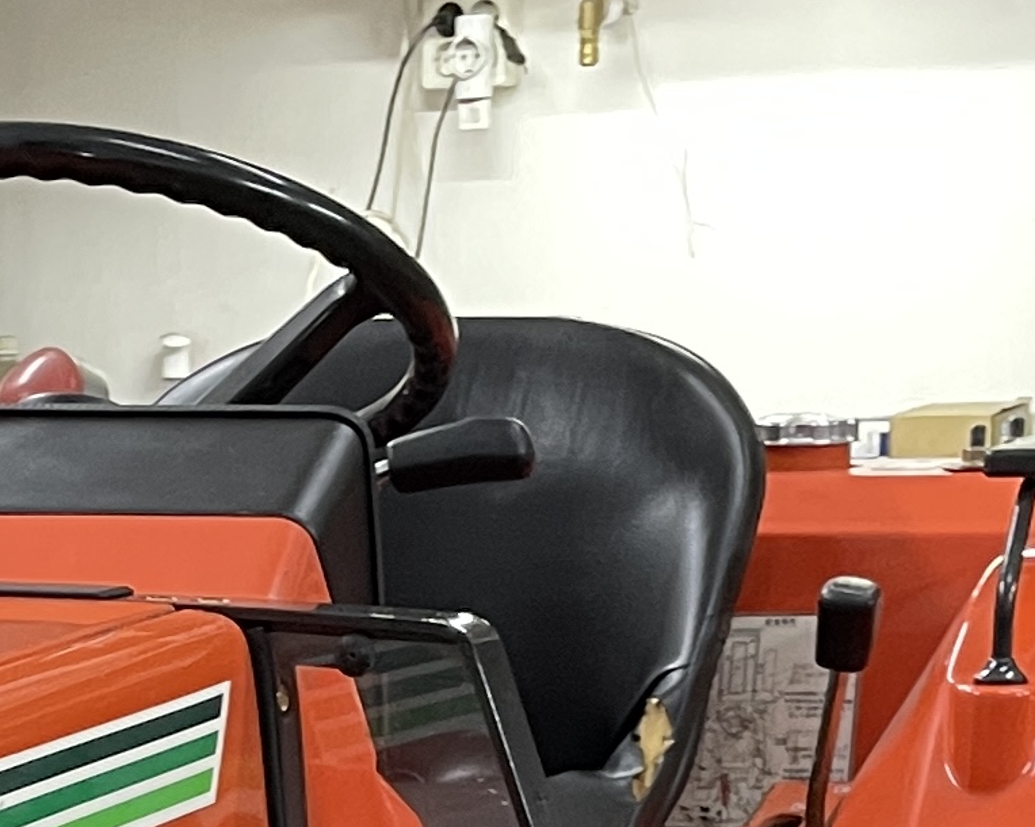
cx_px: -203
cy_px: 1751
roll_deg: +1.6
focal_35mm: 134
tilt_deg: -19.2
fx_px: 4104
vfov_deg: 10.4
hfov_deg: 14.0
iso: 160
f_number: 1.6
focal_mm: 4.2
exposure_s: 1/50
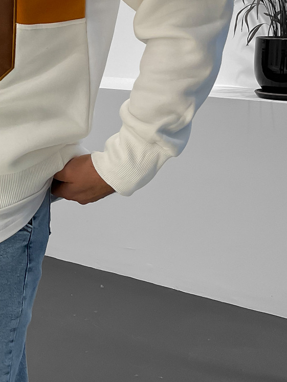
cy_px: 147
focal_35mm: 62
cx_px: -7
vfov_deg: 31.1
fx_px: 685
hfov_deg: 22.6
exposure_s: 1/100
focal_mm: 3
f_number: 1.8
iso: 50
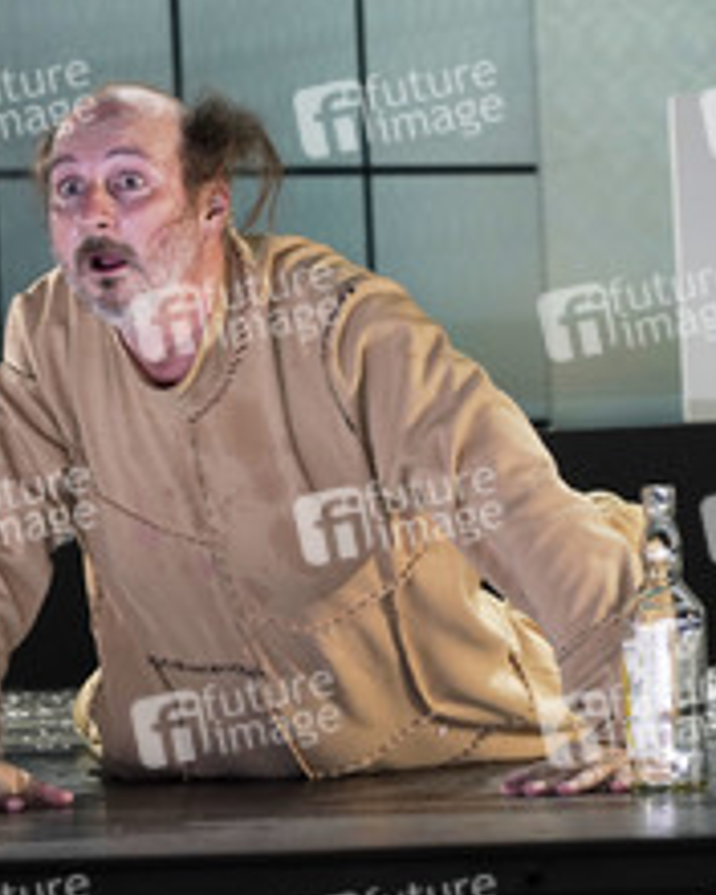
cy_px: 415
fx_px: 6966
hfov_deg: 5.9
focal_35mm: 263
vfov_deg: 7.4
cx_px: -116
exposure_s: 1/100
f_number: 7.1
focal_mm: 137
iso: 1000
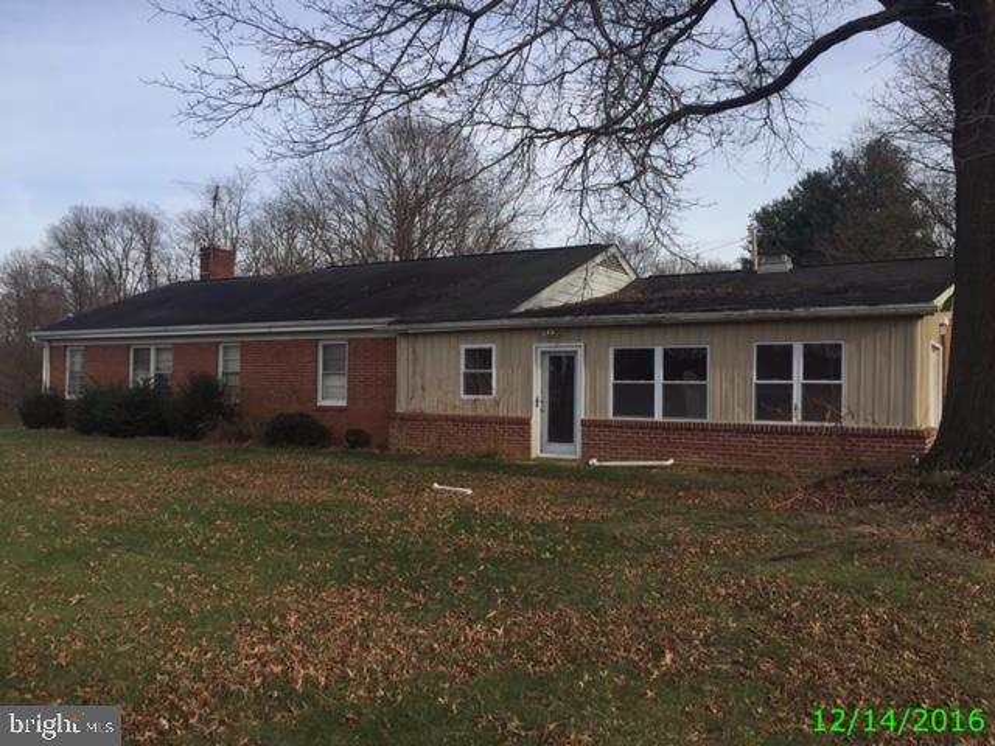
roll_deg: -1.4
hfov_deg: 61.7
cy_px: 373
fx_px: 834
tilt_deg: +2.3
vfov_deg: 48.2
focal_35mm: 29
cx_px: 498
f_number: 2.2
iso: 32
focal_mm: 4.15
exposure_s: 1/989
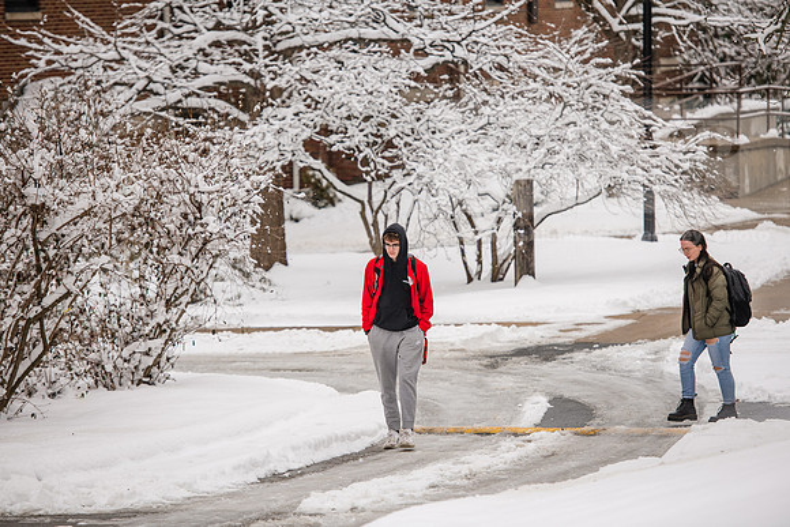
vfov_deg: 8.3
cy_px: 264
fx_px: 3622
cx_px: 395
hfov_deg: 12.4
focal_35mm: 165
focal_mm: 165
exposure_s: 1/500
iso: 160
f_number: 3.5
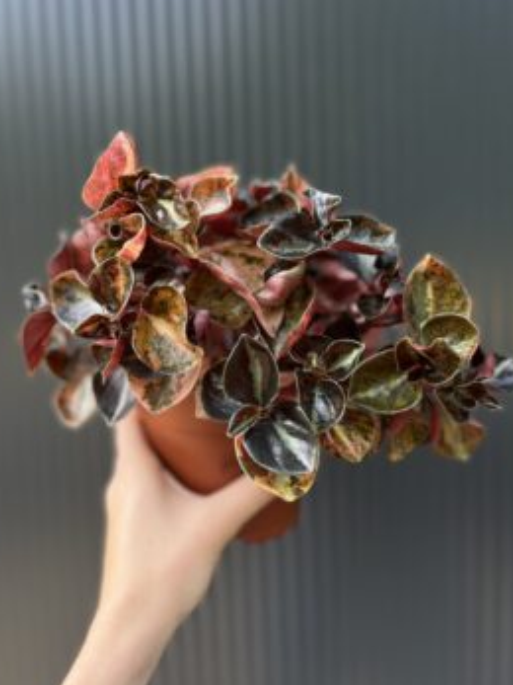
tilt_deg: -4.5
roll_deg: +2.3
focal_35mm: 30
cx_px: 235
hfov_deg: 46.7
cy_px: 298
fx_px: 593
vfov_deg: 59.8
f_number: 1.6
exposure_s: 1/207
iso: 40
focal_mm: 5.1
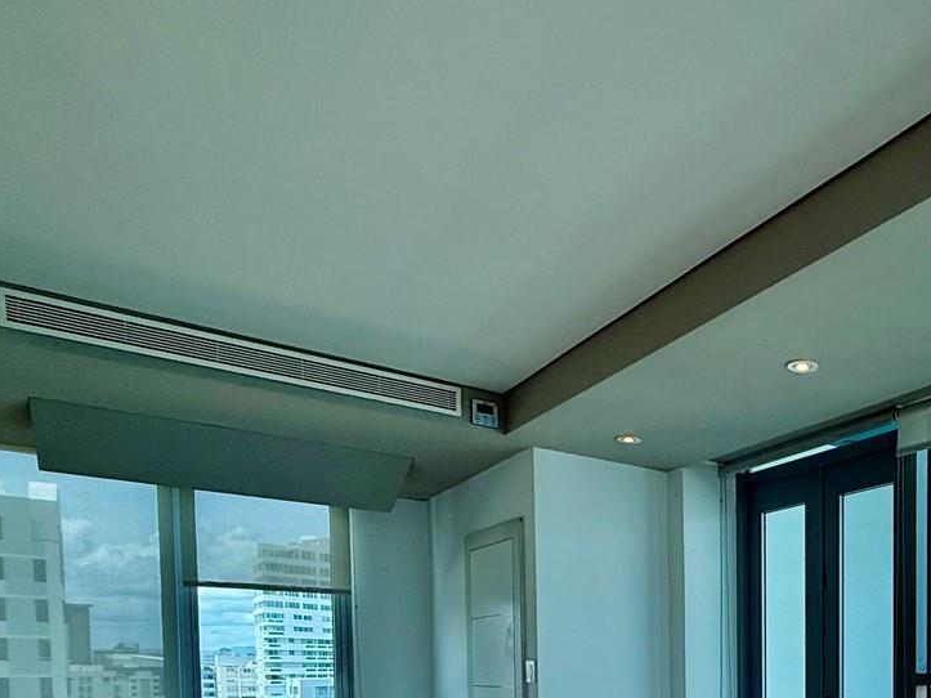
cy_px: 708
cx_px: 881
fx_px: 834
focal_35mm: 31
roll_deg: +0.9
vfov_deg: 39.6
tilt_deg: -2.1
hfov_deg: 50.0
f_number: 2.2
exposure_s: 1/734
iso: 64
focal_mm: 2.22
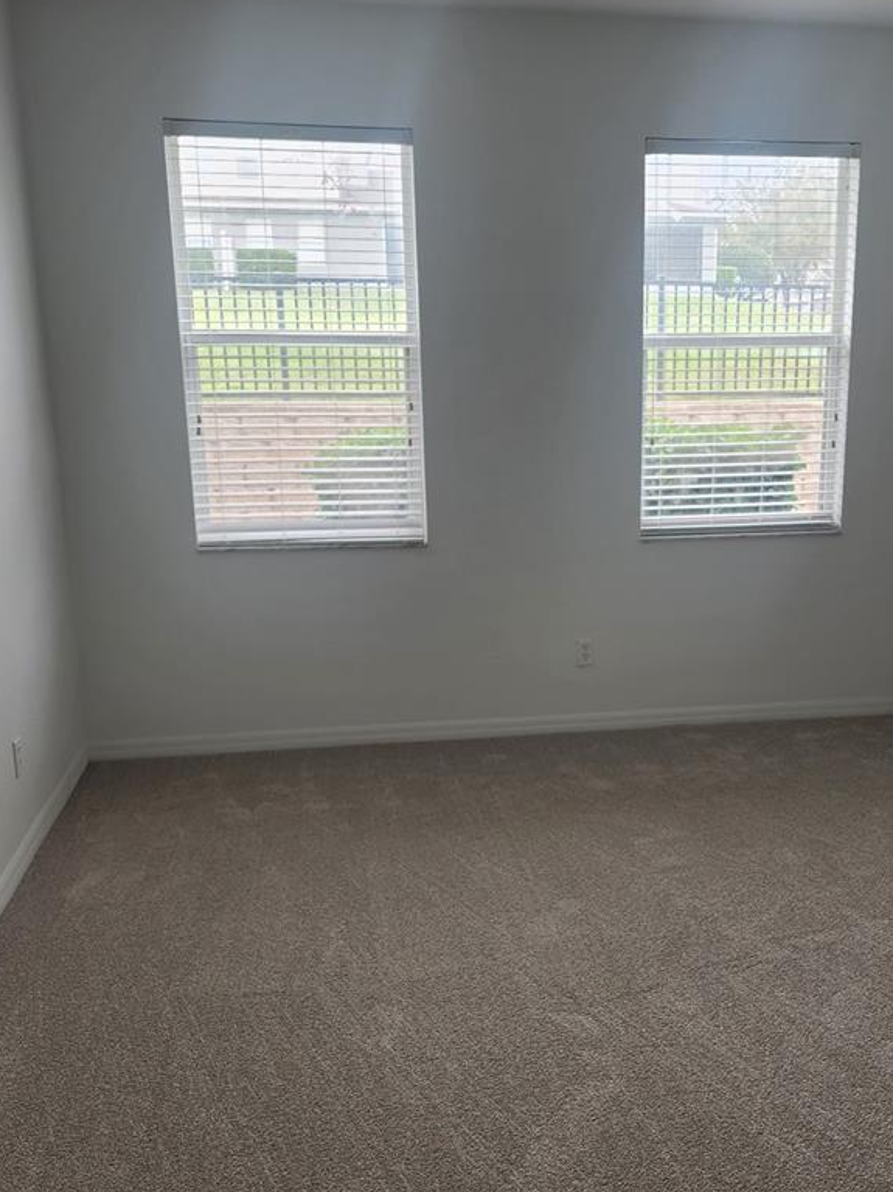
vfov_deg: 51.3
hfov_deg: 39.4
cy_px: 664
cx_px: 553
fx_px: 1239
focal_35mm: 36
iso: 32
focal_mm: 6.4
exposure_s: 1/120
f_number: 1.8
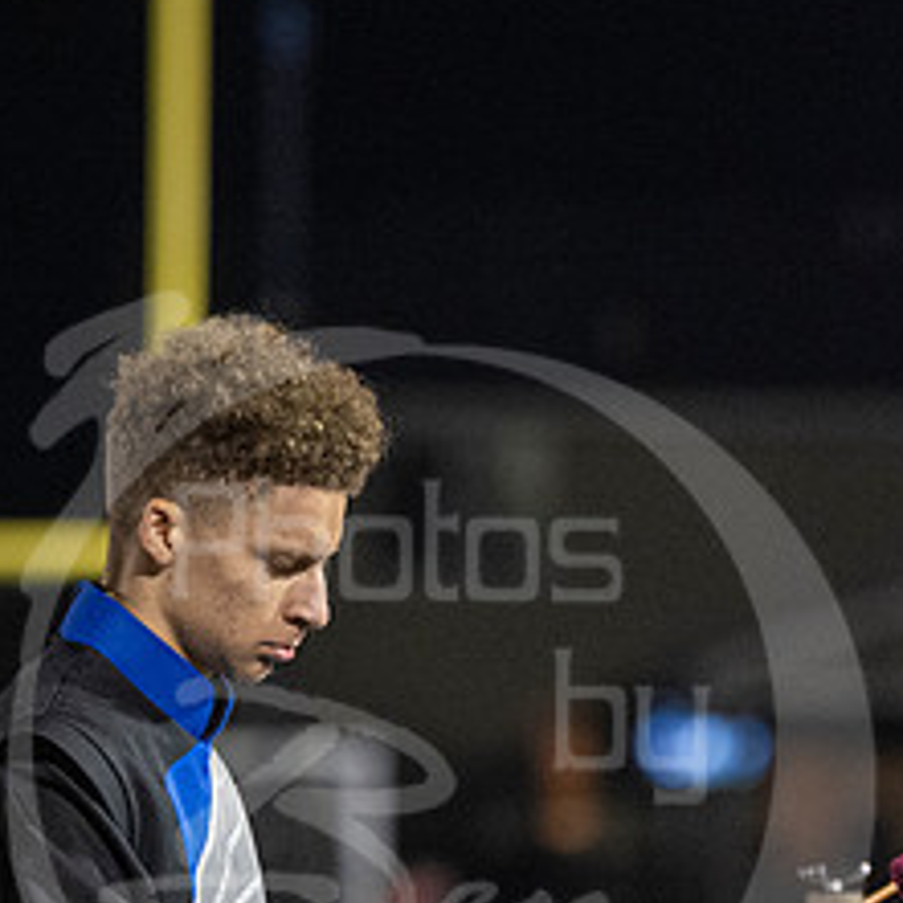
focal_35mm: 478
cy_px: 550
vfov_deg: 3.7
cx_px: 437
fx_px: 14107
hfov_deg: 3.7
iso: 4000
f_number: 2.8
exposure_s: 1/500
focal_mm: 150
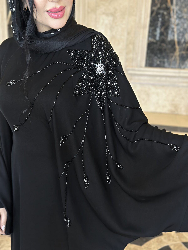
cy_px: 125
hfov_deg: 30.3
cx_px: 94
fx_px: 348
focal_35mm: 48
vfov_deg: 39.7
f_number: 1.78
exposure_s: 1/50
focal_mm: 6.86
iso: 160
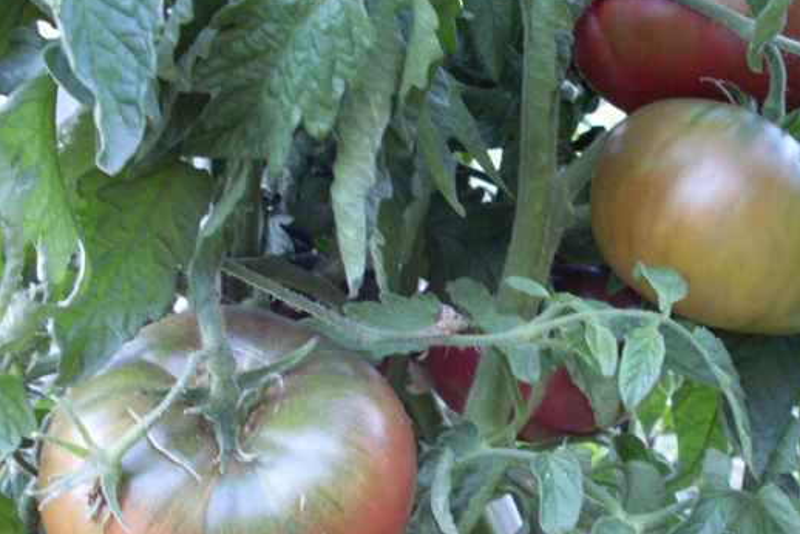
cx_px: 493
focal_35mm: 61
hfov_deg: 32.7
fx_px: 1356
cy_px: 394
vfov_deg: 22.1
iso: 200
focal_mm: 6.3
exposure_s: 1/20
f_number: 2.8
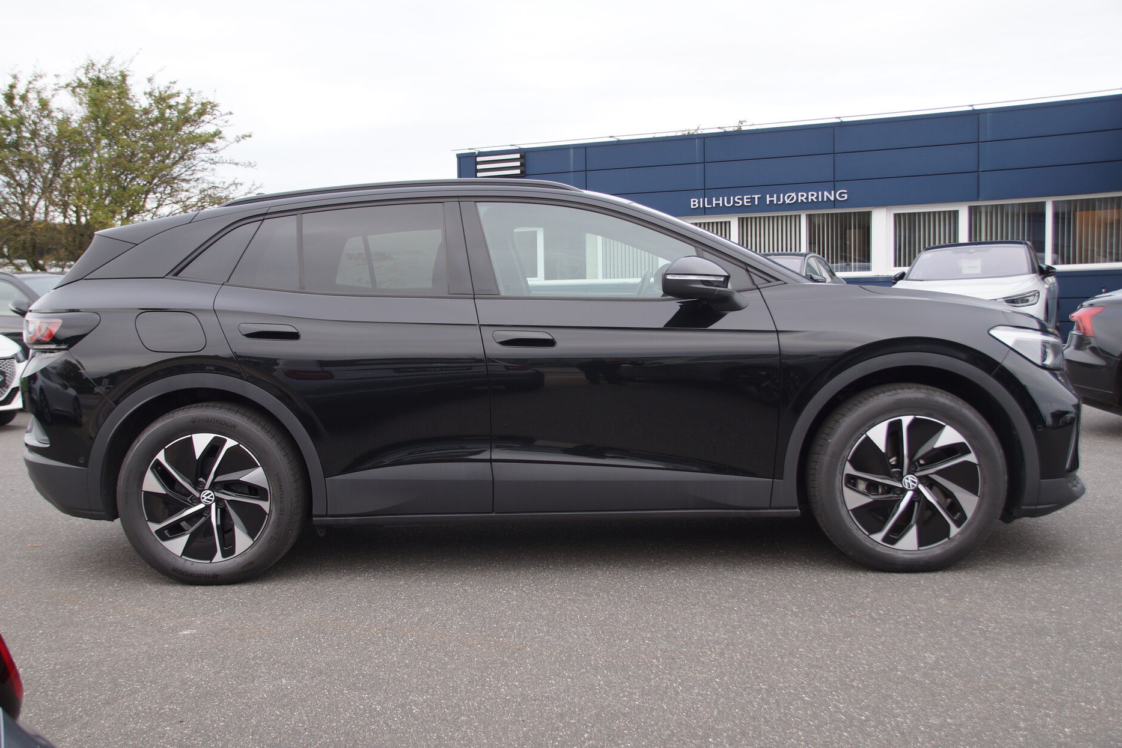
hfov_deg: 51.9
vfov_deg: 35.9
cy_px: 368
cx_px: 551
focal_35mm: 37
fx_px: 1153
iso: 100
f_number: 5
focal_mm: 24
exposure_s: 1/100
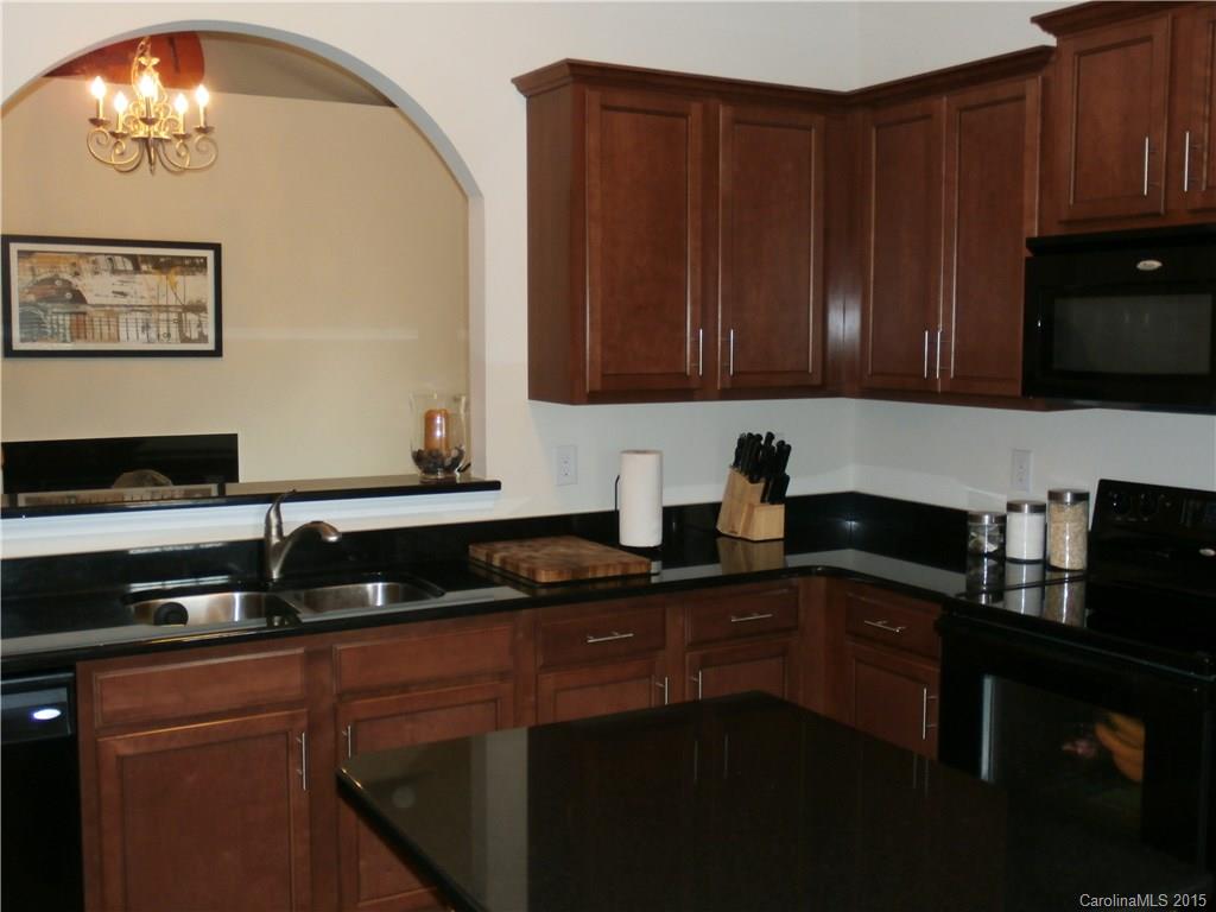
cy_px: 456
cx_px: 608
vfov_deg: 41.8
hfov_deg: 54.0
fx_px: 1194
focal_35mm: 34
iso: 200
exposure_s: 1/30
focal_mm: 6
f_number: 3.4
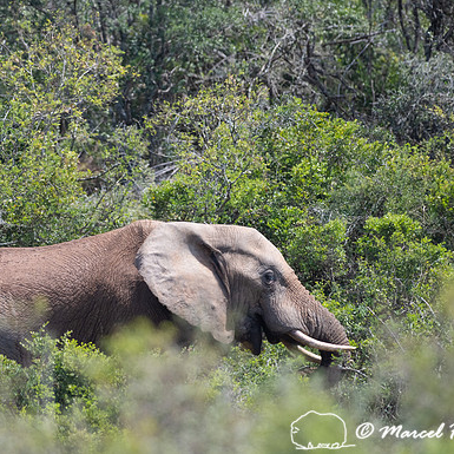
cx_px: 187
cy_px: 227
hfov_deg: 2.3
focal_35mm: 769
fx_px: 11411
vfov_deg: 2.3
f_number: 7.1
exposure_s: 1/1600
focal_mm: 600
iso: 800
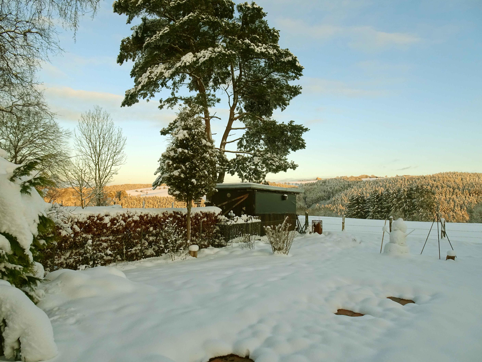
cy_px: 181
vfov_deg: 56.8
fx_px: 334
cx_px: 241
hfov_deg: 71.6
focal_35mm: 24
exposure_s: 1/250
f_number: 3.5
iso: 80
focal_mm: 4.1
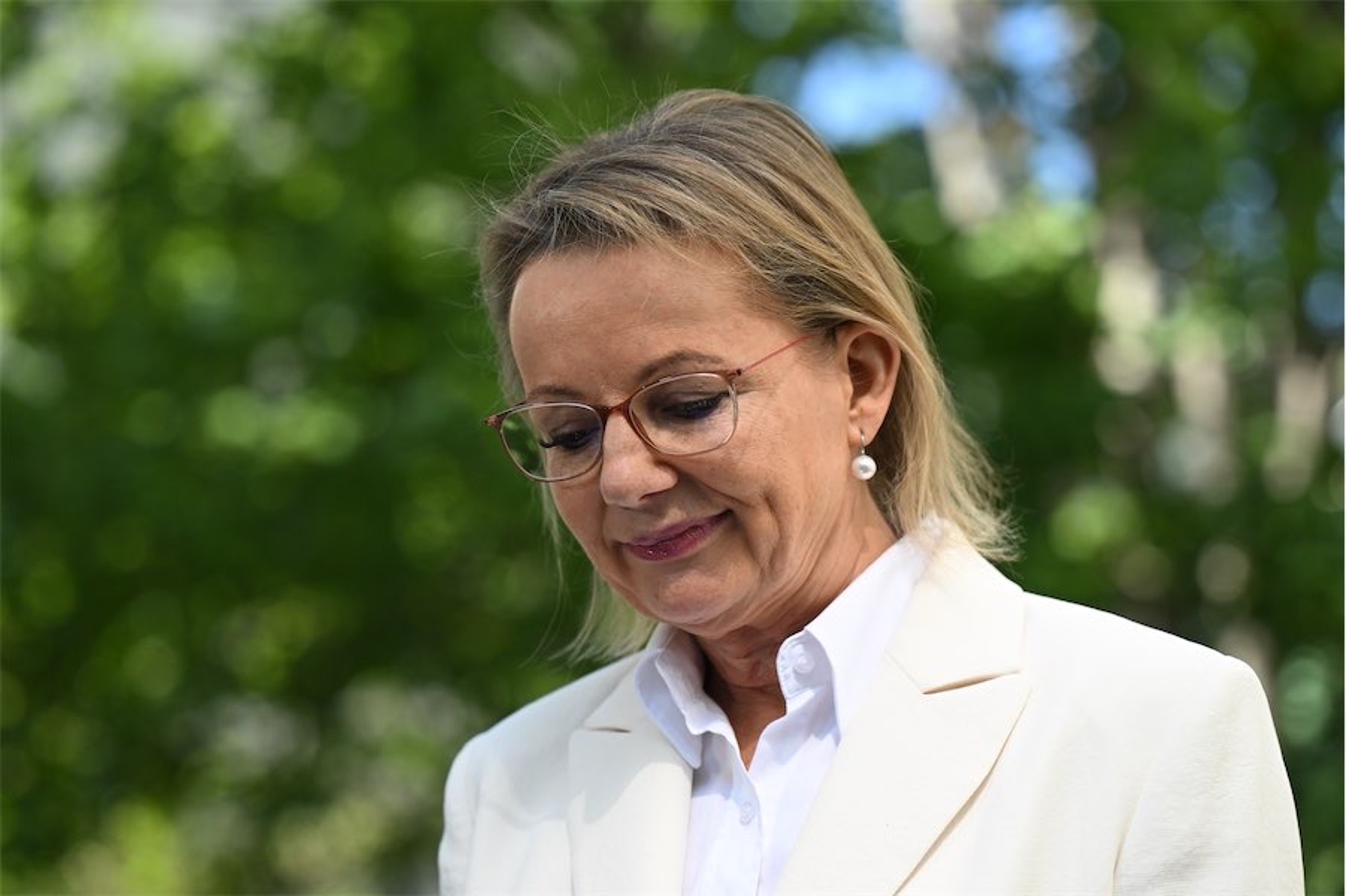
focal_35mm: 99
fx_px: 3700
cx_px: 673
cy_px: 448
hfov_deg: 20.6
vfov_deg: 13.8
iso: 400
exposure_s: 1/1600
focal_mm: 99
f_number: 3.2
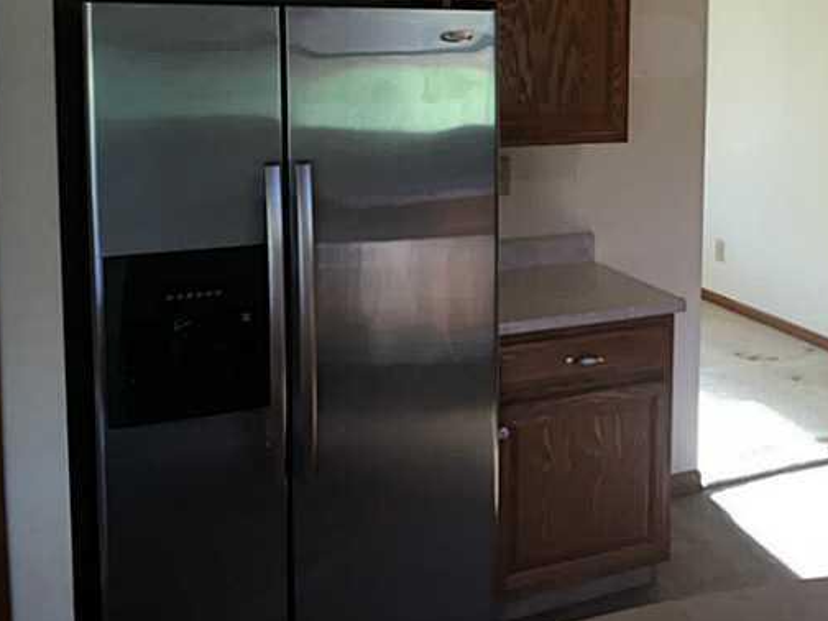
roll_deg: -1.0
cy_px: 150
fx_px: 1100
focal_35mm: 46
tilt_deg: -6.0
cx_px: 634
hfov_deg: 39.9
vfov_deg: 30.9
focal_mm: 4.15
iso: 64
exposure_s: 1/30
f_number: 2.2
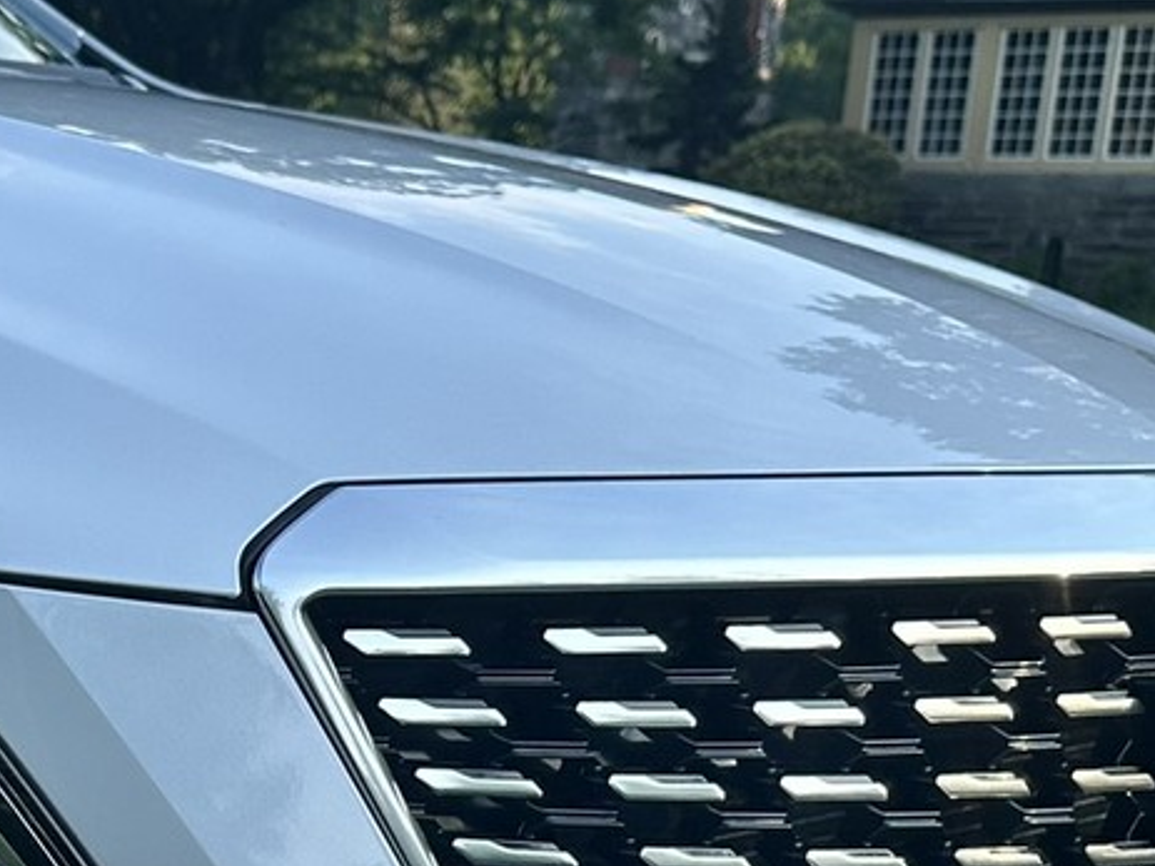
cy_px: 1178
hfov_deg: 22.0
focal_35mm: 83
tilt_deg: -15.9
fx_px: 2769
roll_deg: -2.9
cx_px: -192
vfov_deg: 16.6
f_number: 1.78
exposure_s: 1/1040
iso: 80
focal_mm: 6.86
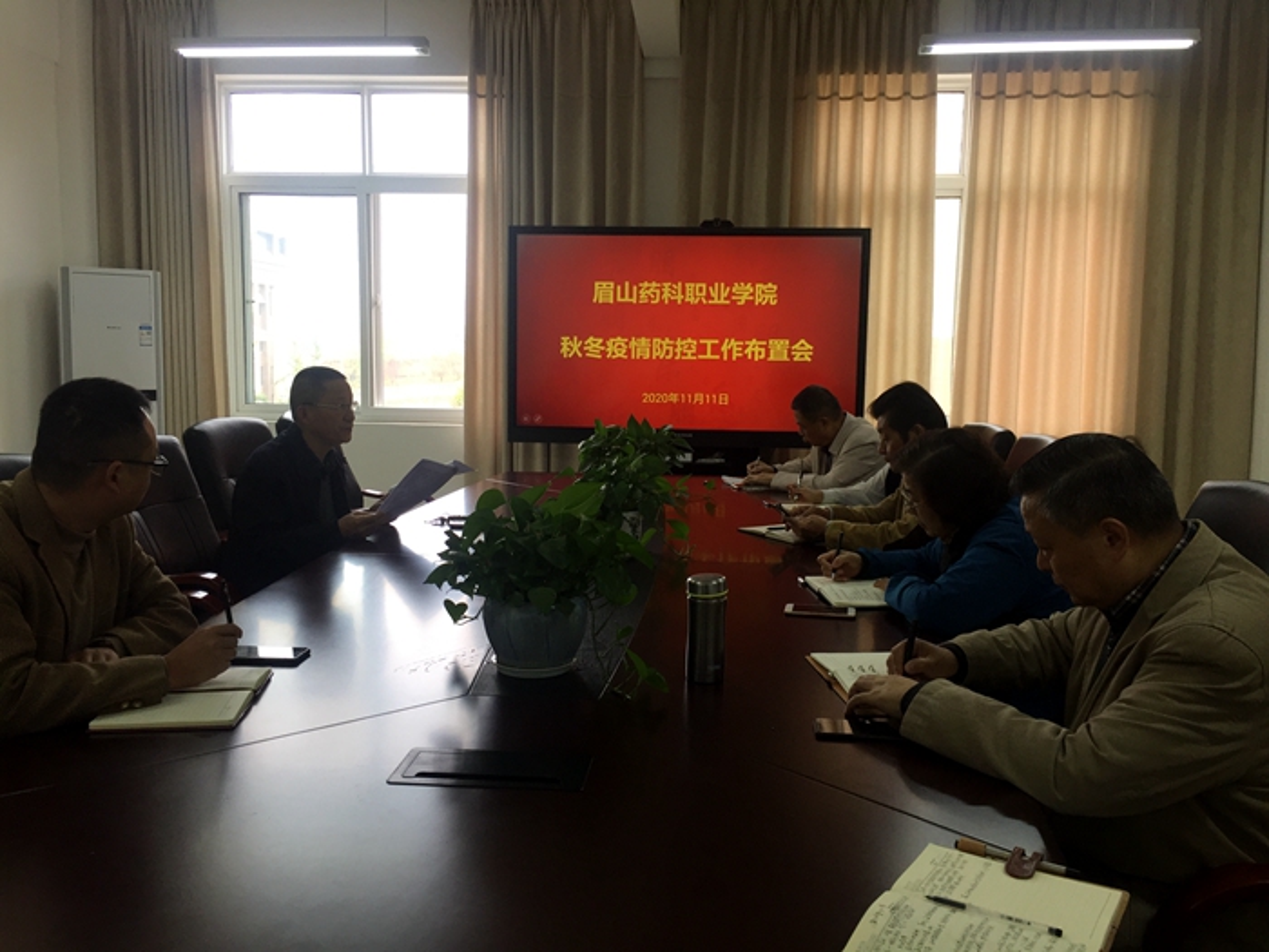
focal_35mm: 29
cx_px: 634
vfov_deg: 48.2
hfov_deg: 61.7
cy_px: 476
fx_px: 1063
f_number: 2.2
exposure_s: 1/100
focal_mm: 4.15
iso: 50
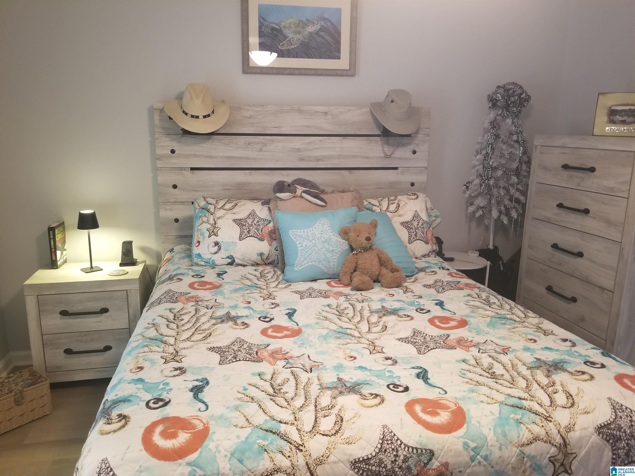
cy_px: 238
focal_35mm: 26
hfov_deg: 67.3
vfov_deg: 53.1
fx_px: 477
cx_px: 318
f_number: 1.7
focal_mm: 4.25
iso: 200
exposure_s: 1/15
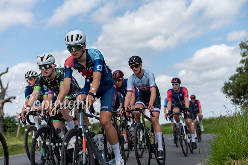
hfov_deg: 28.8
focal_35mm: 70
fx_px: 482
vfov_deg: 19.5
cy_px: 82
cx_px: 124
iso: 100
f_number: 3.5
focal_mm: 70
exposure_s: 1/1250
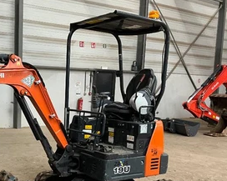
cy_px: 127
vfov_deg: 29.9
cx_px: 36
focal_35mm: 50
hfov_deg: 35.8
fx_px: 336
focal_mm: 3
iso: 125
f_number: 1.8
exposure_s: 1/60
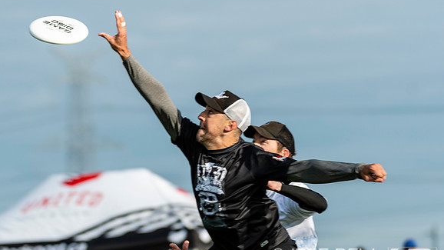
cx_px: 155
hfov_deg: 5.3
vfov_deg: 3.0
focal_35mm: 410
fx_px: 4827
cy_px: 93
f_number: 4
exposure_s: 1/1000
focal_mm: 200
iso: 100
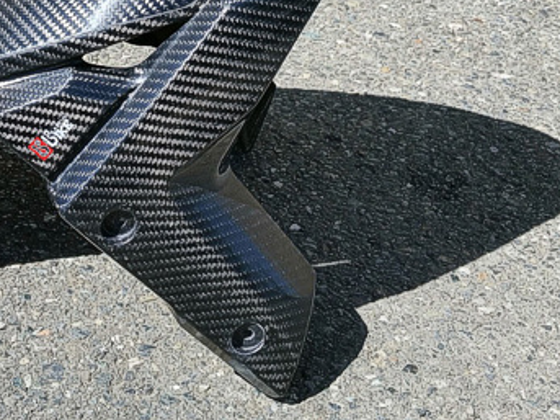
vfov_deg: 21.8
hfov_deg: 28.6
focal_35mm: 67
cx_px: 157
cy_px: 118
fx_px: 1084
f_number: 2.8
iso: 100
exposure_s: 1/30
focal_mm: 7.6
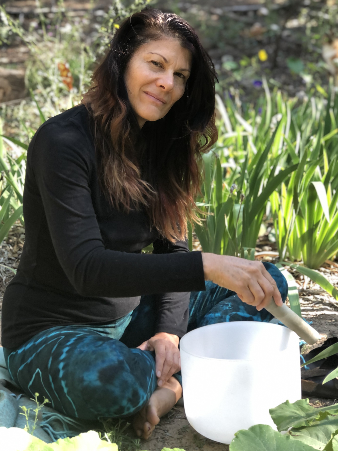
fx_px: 820
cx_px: 162
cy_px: 215
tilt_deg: -10.5
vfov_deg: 30.7
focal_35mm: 63
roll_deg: +3.1
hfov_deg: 23.3
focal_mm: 6.6
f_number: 2.8
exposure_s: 1/30
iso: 32
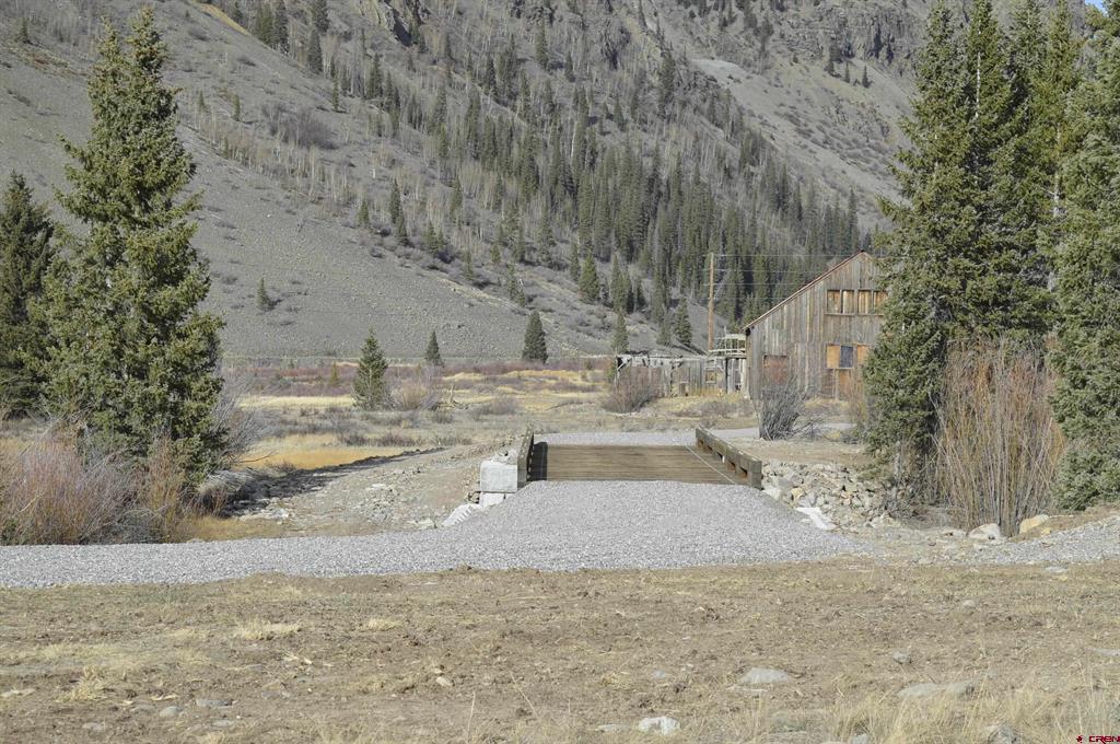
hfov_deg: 24.6
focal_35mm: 82
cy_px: 372
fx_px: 2563
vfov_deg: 16.5
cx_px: 560
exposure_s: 1/250
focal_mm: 55
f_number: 8
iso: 100
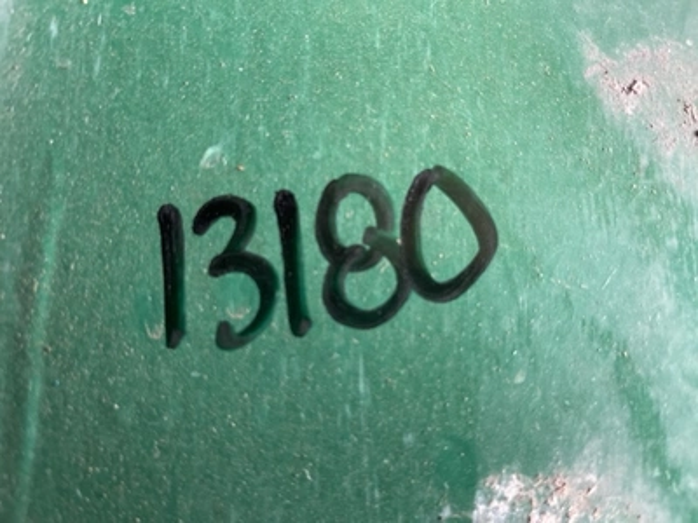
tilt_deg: -45.6
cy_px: 262
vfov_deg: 53.1
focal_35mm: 26
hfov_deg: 67.3
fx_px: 524
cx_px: 349
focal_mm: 5.1
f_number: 1.6
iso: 200
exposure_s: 1/60
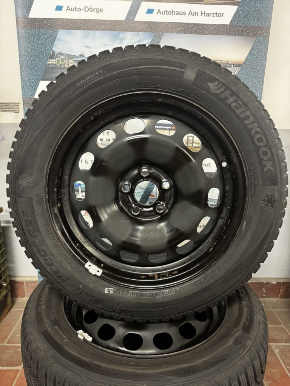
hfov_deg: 56.8
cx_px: 145
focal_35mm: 24
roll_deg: -1.0
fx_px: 268
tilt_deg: -13.3
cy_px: 193
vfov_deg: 71.6
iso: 800
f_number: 1.78
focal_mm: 6.76
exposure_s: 1/33
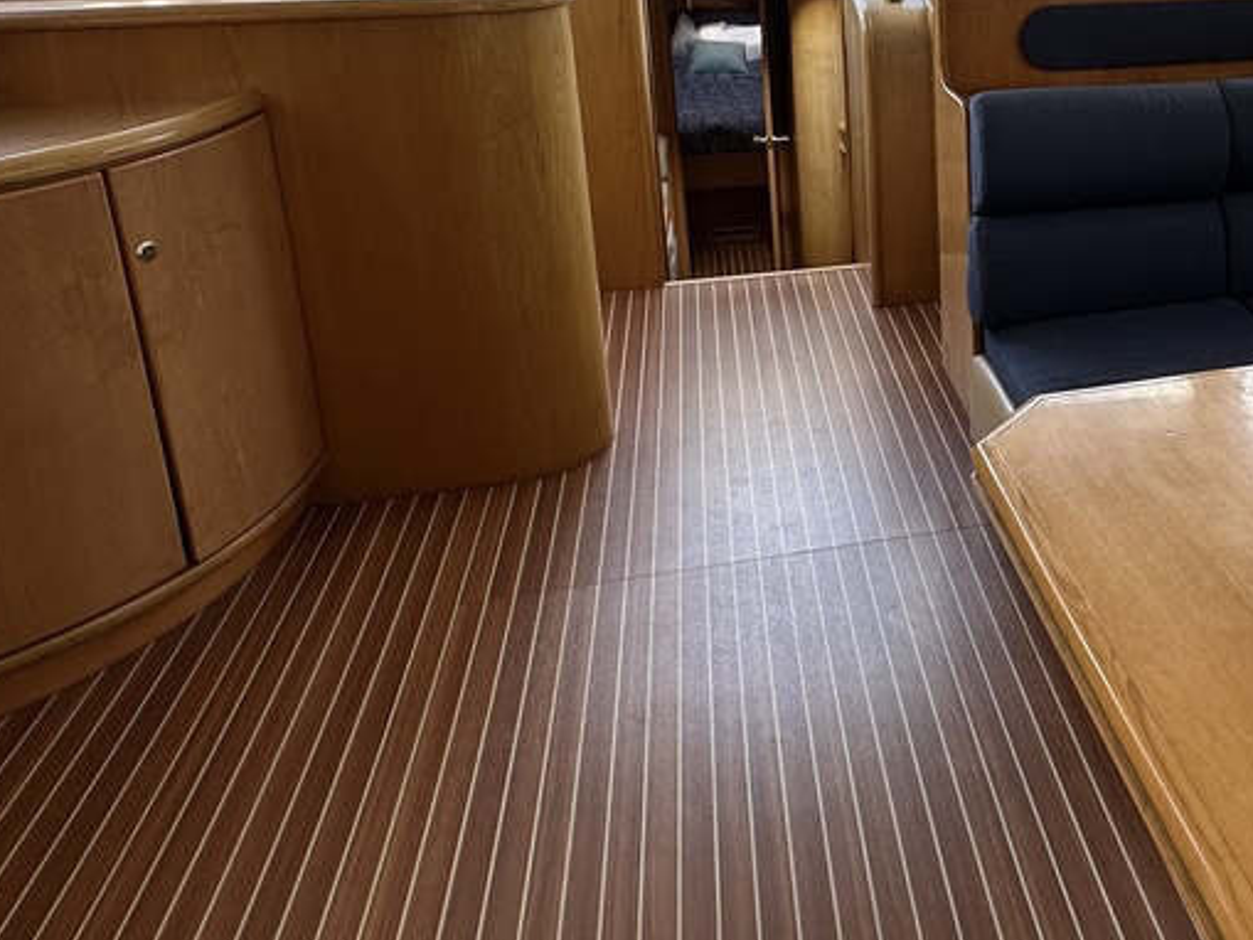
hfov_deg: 51.7
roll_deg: +0.7
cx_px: 1009
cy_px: 177
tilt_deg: -15.0
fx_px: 1195
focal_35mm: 33
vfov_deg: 41.0
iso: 40
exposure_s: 1/141
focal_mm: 2.22
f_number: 2.2
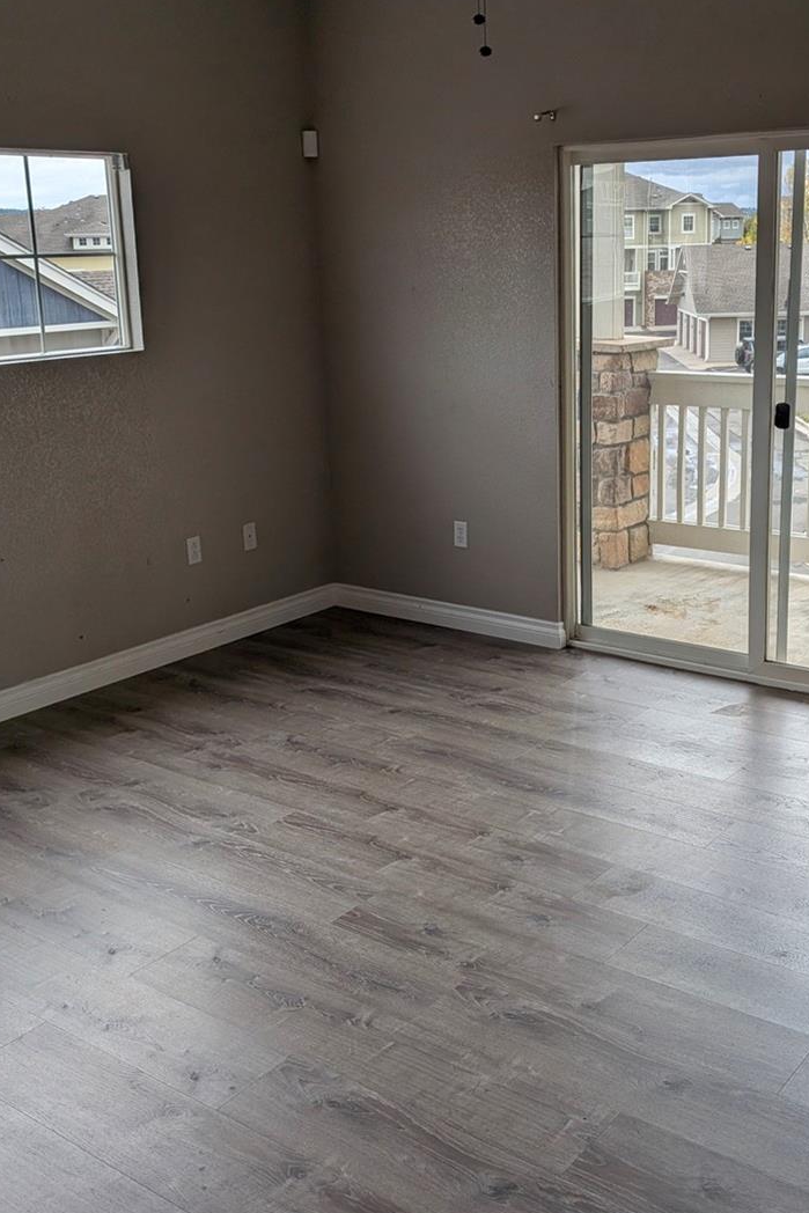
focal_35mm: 38
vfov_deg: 50.6
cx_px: 505
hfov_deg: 34.9
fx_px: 1280
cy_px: 536
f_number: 1.68
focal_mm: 6.9
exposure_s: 1/238
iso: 40
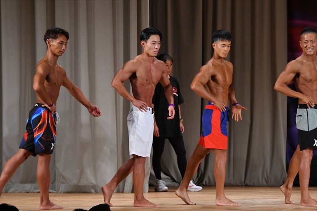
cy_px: 106
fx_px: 2112
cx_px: 158
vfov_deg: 5.7
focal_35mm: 240
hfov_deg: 8.6
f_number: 5.6
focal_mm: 160
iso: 3200
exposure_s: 1/400
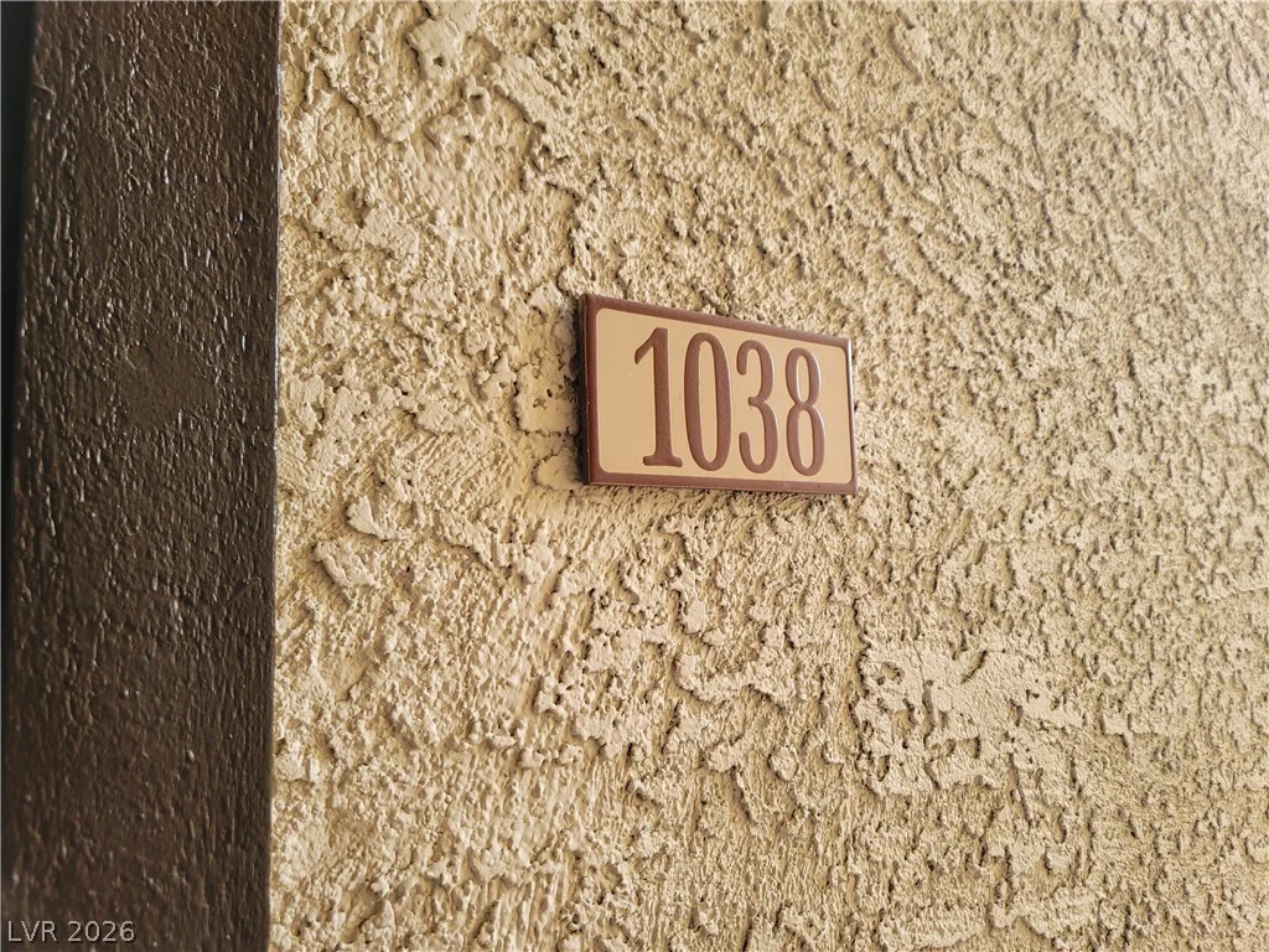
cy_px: 476
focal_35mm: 25
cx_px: 634
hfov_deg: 69.4
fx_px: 916
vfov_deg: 54.9
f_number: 1.8
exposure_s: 1/120
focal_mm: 7
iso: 160
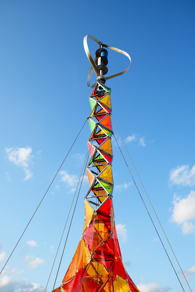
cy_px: 146
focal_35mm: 35
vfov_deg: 54.4
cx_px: 98
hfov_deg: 37.9
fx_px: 284
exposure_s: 1/320
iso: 100
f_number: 5.6
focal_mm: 35
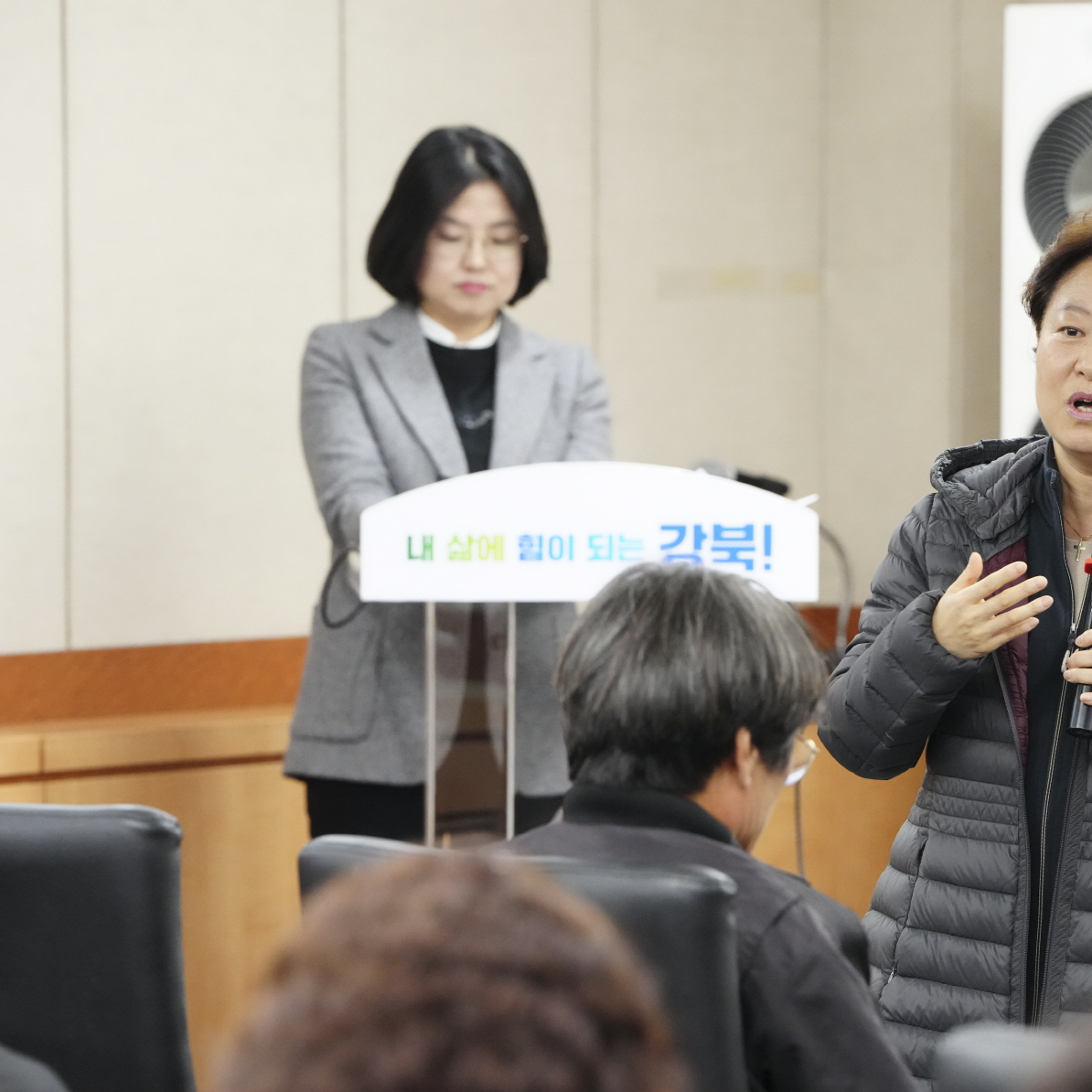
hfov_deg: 7.7
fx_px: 8137
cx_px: 719
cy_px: 544
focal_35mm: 228
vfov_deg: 7.7
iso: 6400
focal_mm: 178
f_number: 5.6
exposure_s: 1/160
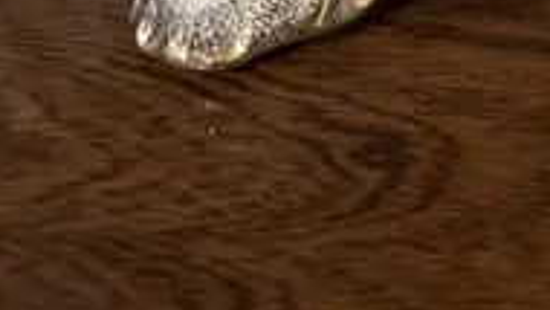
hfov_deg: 13.2
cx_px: 1086
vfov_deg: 7.2
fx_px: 2057
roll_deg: -1.1
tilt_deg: -22.3
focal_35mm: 141
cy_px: -742
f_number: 1.78
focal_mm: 6.86
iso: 160
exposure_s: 1/100
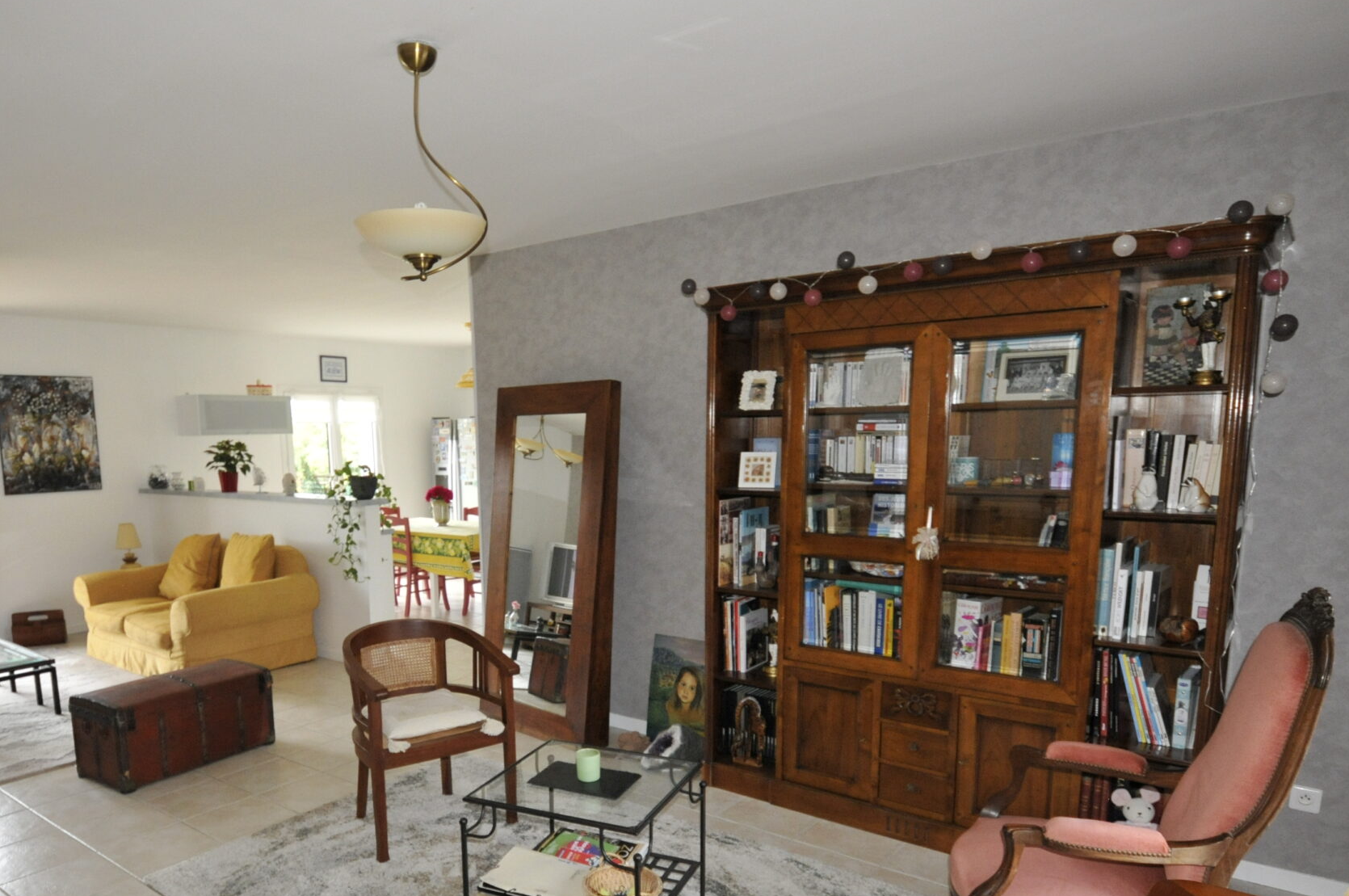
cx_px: 568
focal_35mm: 23
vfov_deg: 53.9
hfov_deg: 75.6
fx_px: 861
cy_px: 598
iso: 800
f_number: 5
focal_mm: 10
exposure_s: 1/80
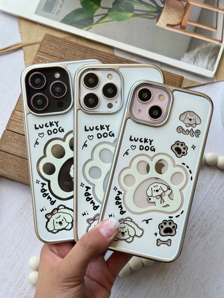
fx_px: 414
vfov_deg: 39.7
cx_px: 112
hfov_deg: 30.3
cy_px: 149
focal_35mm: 48
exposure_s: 1/731
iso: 64
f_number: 1.78
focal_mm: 6.76
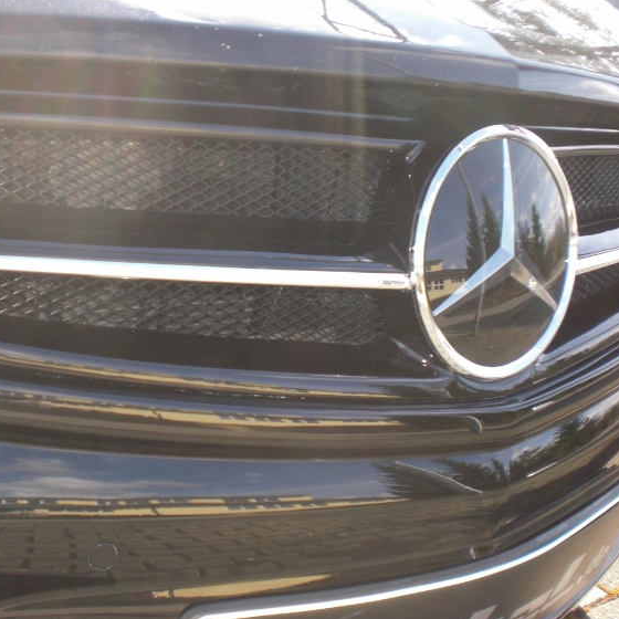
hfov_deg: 34.9
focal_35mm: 48
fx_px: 971
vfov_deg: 35.4
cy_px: 312
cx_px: 183
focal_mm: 6.3
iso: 64
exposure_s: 1/125
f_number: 3.1
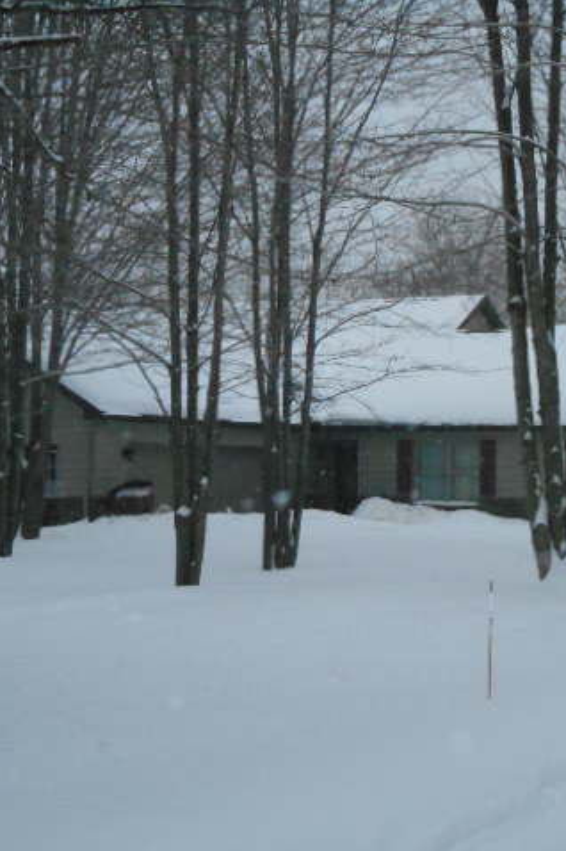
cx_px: 384
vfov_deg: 23.9
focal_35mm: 85
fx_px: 2007
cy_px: 426
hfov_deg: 16.0
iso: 800
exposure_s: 1/640
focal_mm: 10.9
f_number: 13.8
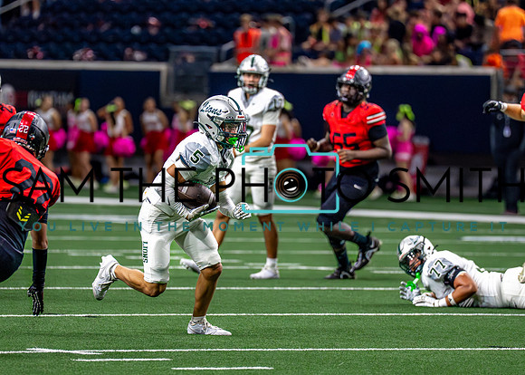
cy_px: 191
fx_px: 5729
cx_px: 236
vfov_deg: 3.7
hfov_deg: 5.2
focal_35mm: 384
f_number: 2.8
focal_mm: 200
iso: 5000
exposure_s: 1/2000
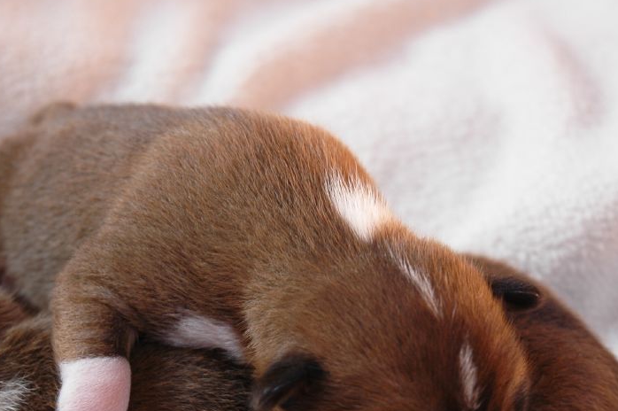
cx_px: 317
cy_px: 365
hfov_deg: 16.9
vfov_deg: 11.2
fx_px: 2075
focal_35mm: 121
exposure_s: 1/13
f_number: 4.5
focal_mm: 44
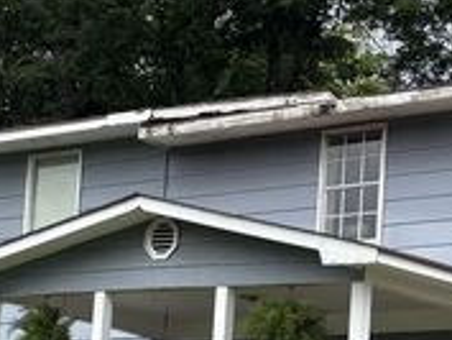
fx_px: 1960
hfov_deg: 13.2
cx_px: 225
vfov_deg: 9.8
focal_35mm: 150
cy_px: 348
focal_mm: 5.96
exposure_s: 1/988
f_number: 1.6
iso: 50
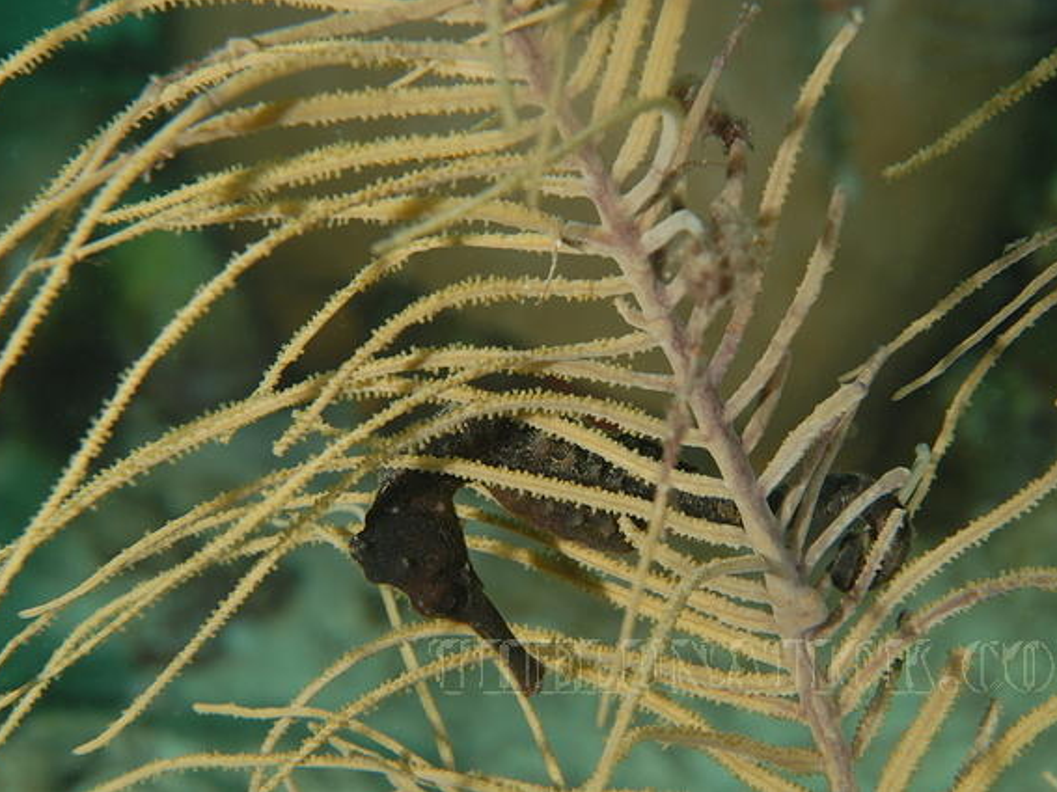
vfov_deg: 13.0
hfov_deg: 17.3
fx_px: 3480
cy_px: 395
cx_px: 572
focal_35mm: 114
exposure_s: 1/250
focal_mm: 70
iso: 100
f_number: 8
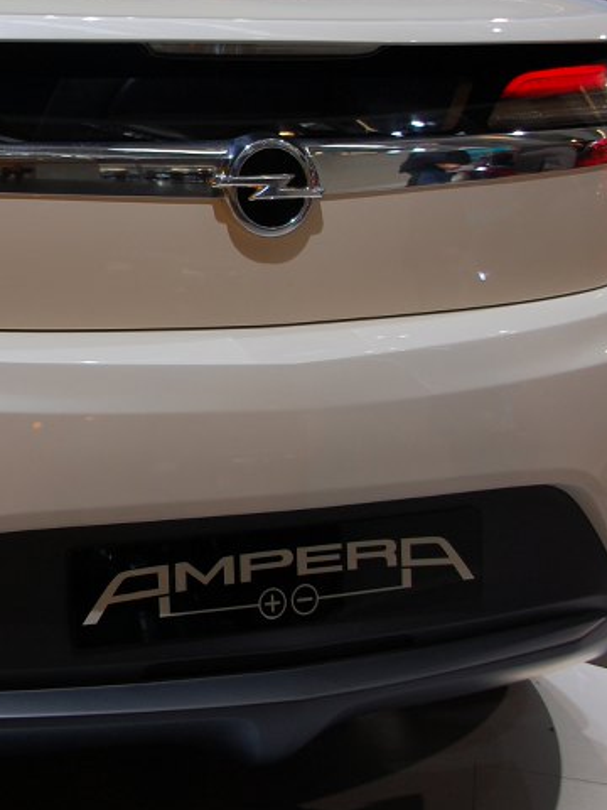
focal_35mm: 80
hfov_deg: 17.8
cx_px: -54
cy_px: 294
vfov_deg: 24.3
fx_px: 1870
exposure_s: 1/125
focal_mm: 26
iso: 220
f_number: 5.6
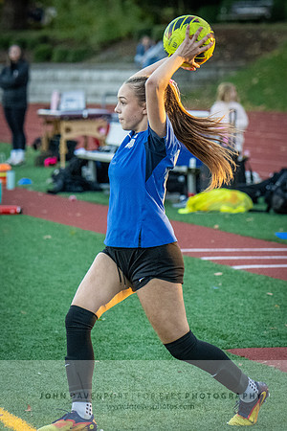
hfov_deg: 4.1
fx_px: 4042
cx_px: 144
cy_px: 161
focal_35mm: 338
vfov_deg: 6.1
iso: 5600
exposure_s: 1/1000
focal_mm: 180
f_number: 5.3
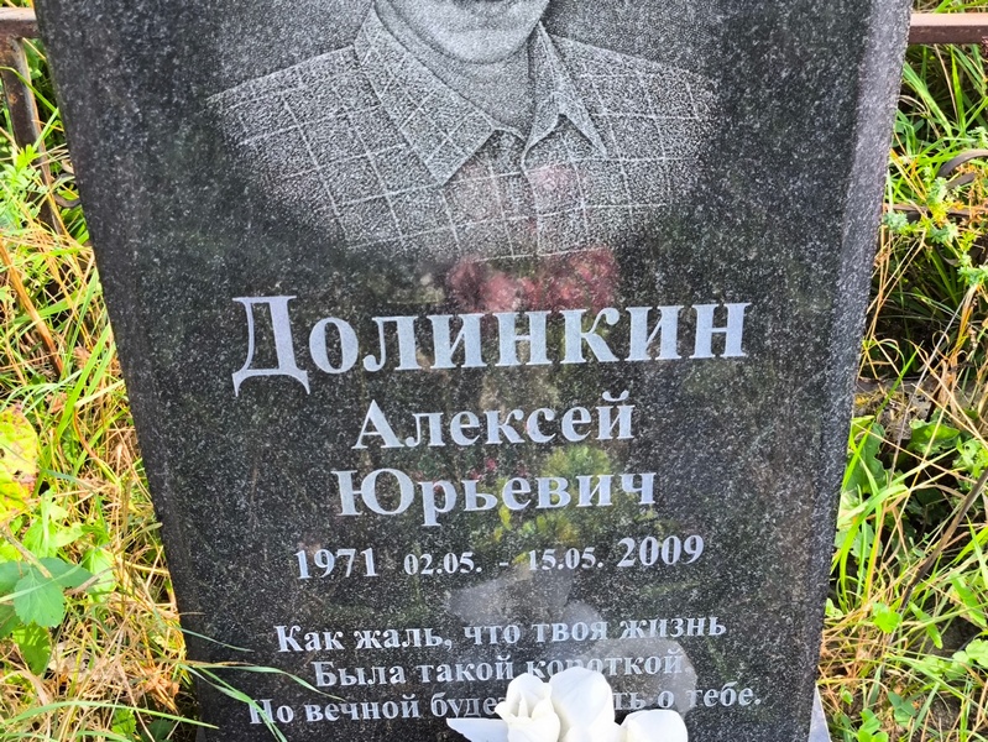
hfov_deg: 38.2
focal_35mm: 50
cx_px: 494
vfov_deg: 29.1
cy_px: 371
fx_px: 1428
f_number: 1.7
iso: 50
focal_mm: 4.71
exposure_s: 1/186
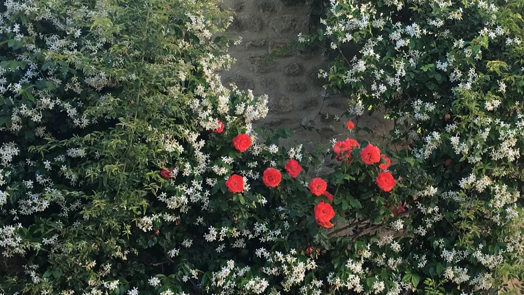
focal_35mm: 60
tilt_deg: +7.0
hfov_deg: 34.5
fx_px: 834
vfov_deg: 20.0
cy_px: 149
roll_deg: -1.4
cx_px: 359
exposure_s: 1/100
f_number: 2.2
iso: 25
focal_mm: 4.15
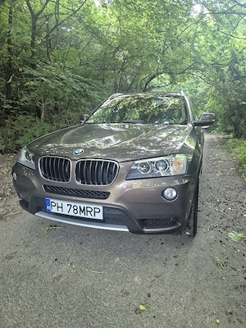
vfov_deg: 73.9
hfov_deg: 58.9
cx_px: 123
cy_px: 164
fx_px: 218
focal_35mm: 23
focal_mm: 5.4
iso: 800
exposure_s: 1/100
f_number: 1.8
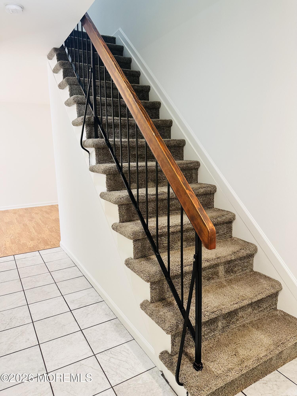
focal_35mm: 24
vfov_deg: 71.6
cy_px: 198
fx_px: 275
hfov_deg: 56.8
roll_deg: +1.2
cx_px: 148
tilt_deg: -7.3
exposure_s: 1/60
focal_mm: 6.86
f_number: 1.78
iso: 200
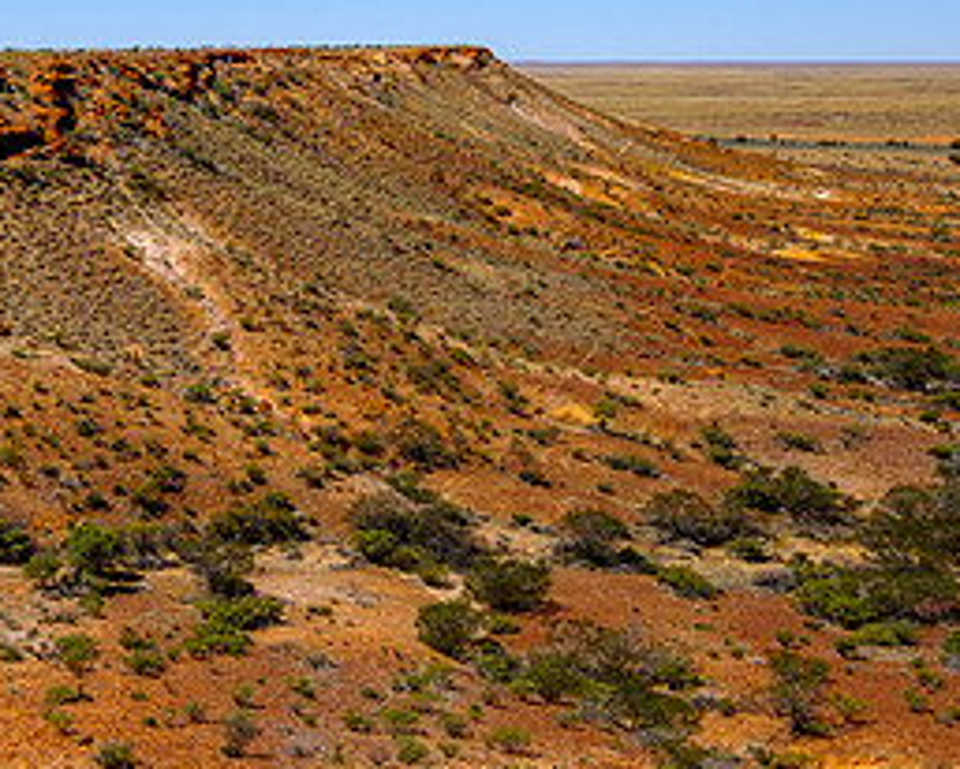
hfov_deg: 28.3
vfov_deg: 24.1
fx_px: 1763
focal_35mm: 62
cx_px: -37
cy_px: 103
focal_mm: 19.1
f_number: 5.6
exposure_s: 1/2200
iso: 200
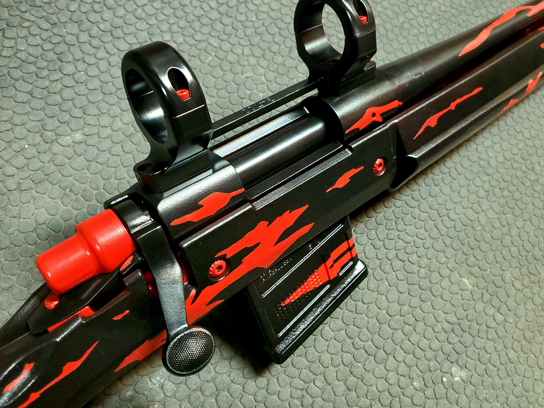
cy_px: 204
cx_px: 272
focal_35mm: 26
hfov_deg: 67.3
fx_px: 409
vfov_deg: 53.1
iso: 640
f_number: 2.4
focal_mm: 4.3
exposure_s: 1/39.1
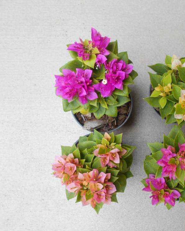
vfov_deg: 45.8
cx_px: 139
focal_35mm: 40
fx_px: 274
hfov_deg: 36.4
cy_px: 118
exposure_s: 1/50
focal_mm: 5.1
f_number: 3.4
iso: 80
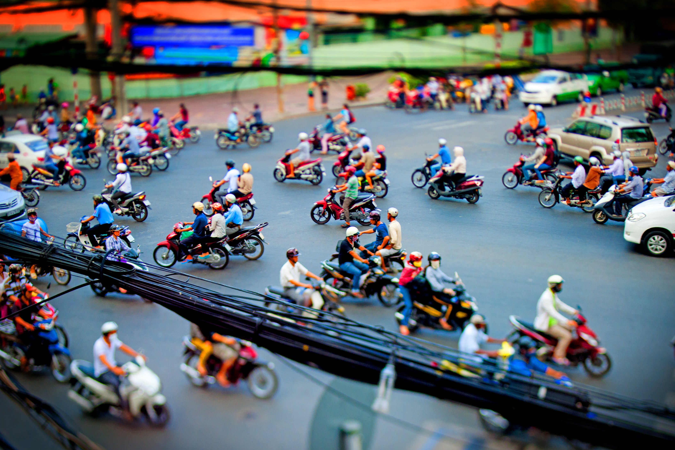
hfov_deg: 41.1
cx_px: 346
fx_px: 900
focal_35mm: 48
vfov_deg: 28.1
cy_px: 234
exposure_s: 1/500
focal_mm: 45
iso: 640
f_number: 2.8
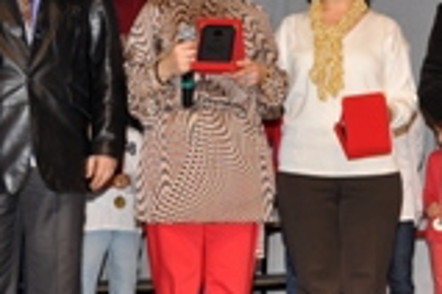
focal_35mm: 93
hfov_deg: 21.7
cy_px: 100
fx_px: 1142
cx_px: 347
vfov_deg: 14.7
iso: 200
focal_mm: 22
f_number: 3.8
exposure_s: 1/60
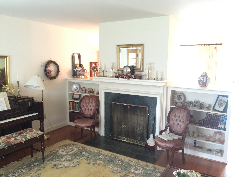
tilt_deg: -6.3
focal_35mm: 29
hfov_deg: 61.7
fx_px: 198
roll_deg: -2.3
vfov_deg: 48.2
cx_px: 118
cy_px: 88
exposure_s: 1/4
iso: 80
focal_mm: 4.15
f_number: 2.2
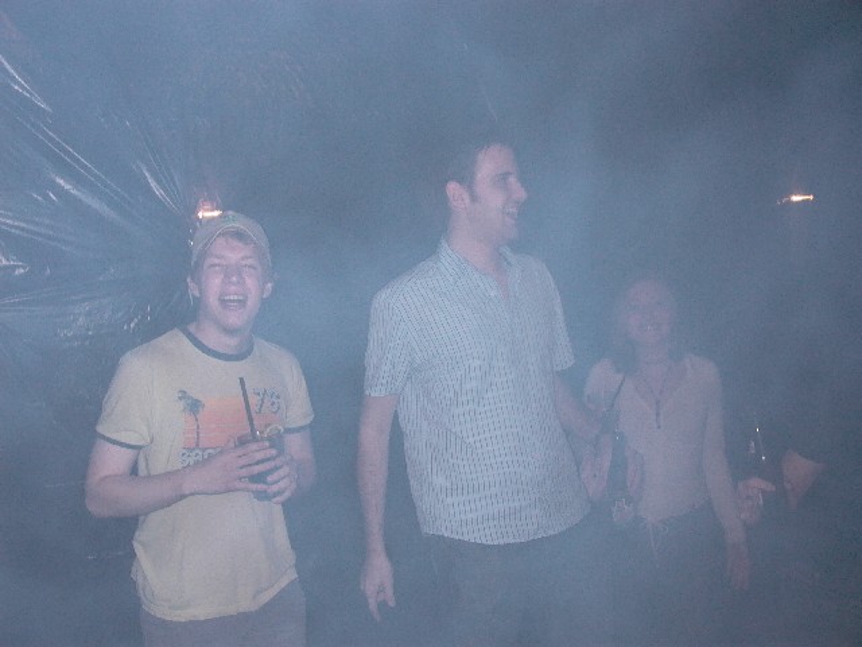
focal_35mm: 38
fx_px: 946
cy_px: 324
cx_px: 431
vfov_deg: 37.7
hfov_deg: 49.0
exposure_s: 1/64.2
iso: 100
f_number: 2.13
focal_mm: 8.19
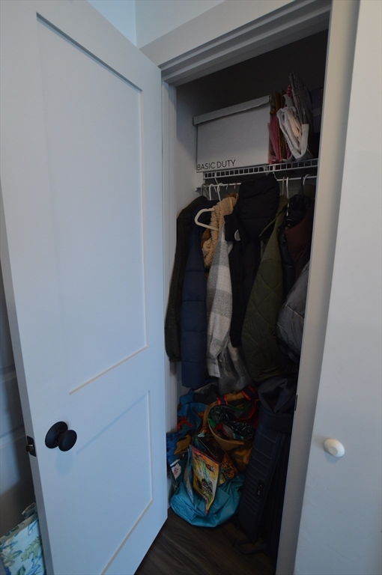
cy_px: 288
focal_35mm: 16
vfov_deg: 95.1
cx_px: 191
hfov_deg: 71.9
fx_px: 263
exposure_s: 1/60
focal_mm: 11
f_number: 4.5
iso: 900
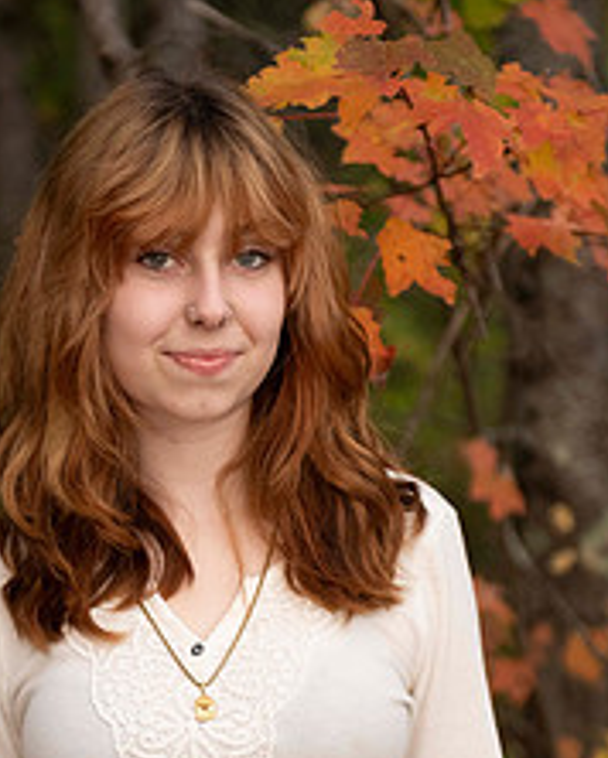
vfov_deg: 16.8
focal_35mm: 114
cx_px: 270
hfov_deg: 13.5
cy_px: 539
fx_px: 2561
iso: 2000
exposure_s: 1/1600
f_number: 2.8
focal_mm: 60
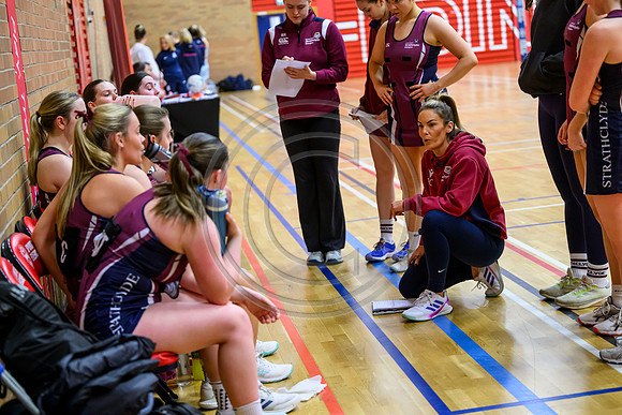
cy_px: 208
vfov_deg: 18.7
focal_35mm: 73
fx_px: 1262
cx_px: 311
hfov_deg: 27.7
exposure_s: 1/500
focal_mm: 73
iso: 5000
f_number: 2.8
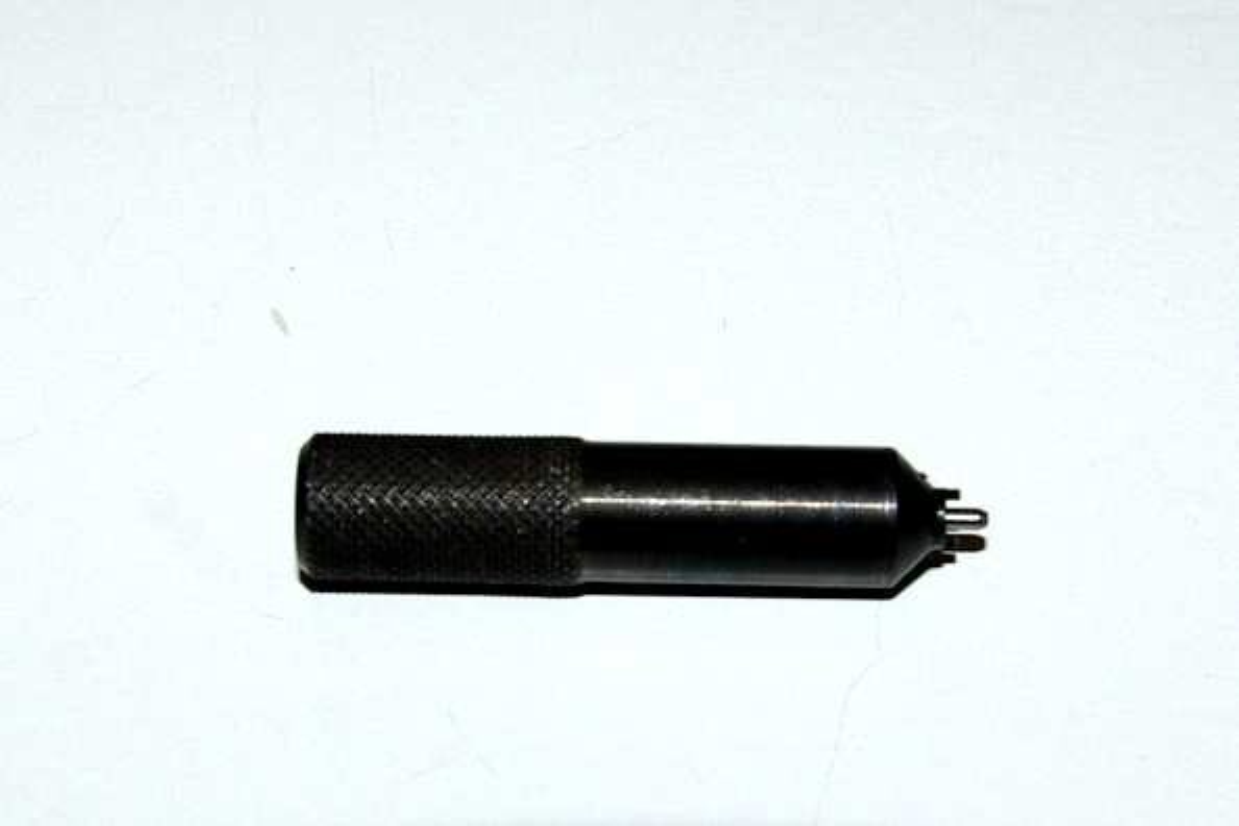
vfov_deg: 38.4
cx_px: 620
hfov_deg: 55.1
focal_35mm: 34
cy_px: 413
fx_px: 1187
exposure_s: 1/180
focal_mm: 23
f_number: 8
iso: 100
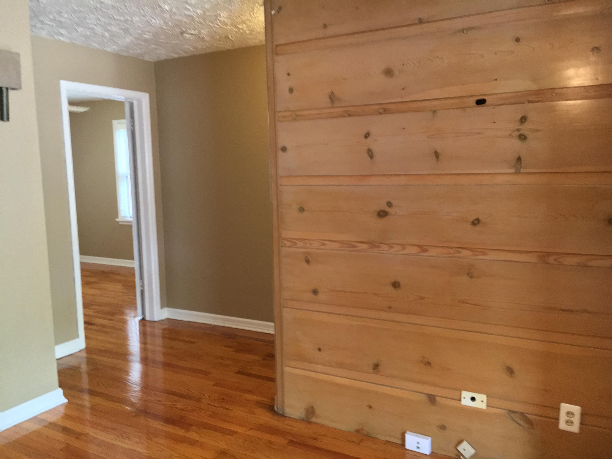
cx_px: 306
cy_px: 230
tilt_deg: -7.5
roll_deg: +2.1
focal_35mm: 29
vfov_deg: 48.2
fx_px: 513
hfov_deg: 61.7
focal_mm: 4.15
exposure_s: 1/30
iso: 160
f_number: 2.2
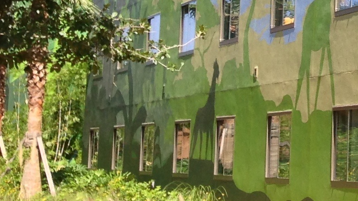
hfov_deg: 12.8
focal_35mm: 150
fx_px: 1424
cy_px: -186
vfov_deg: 7.8
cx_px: 670
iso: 50
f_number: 2.4
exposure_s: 1/602
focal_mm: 4.13
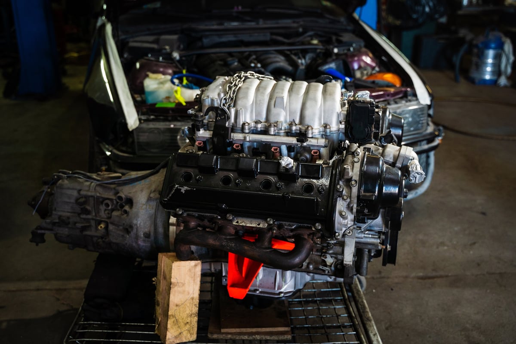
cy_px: 172
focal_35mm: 40
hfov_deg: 48.5
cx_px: 258
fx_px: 573
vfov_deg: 33.4
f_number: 3.5
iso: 800
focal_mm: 40
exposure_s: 1/125
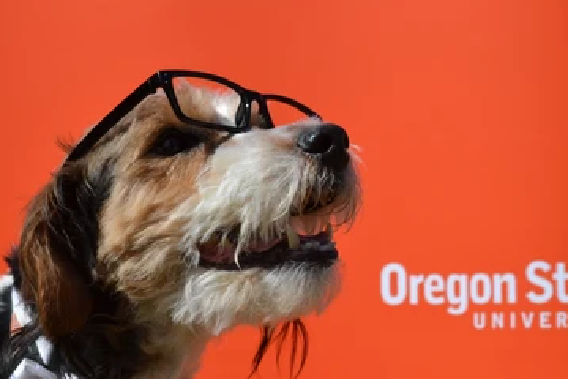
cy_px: 261
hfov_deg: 21.4
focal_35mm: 95
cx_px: 323
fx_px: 1499
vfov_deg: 14.4
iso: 100
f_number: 9
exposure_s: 1/320
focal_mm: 38
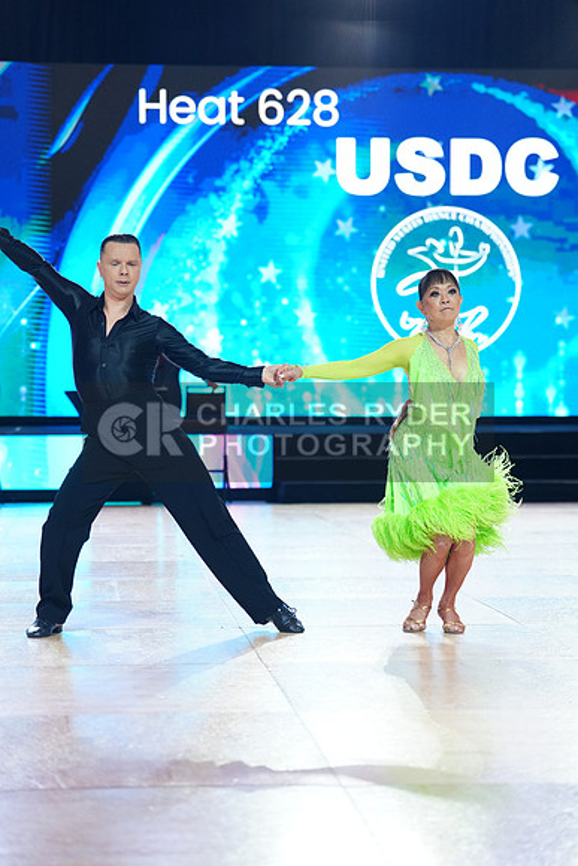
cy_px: 433
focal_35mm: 85
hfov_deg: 16.1
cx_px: 289
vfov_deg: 23.9
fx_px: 2046
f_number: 2.8
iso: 2000
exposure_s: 1/400
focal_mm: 85
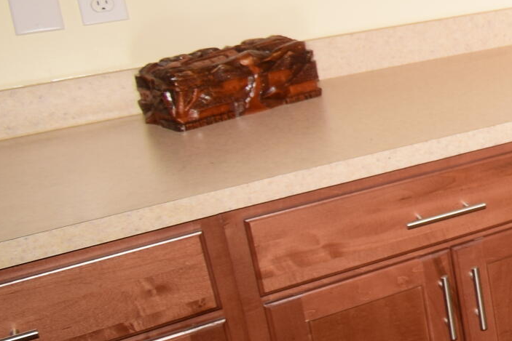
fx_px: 910
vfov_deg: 20.6
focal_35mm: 64
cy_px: 4
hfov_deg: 18.5
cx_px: 1049
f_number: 5.6
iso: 100
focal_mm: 10
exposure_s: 1/160
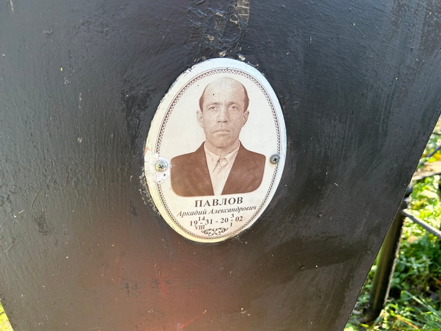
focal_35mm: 26
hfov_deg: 67.3
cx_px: 220
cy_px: 166
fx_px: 331
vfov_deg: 53.1
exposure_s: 1/441
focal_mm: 5.7
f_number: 1.5
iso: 50
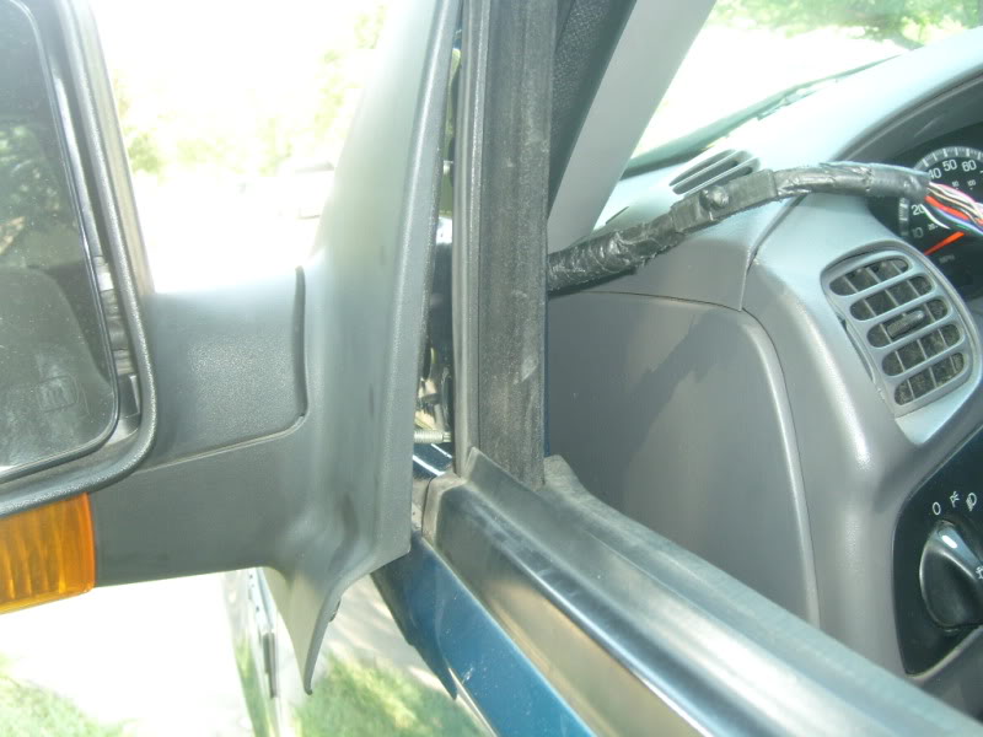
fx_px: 994
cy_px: 368
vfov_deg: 40.7
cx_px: 492
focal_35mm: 35
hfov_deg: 52.6
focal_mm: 5.8
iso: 100
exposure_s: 1/45
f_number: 2.8
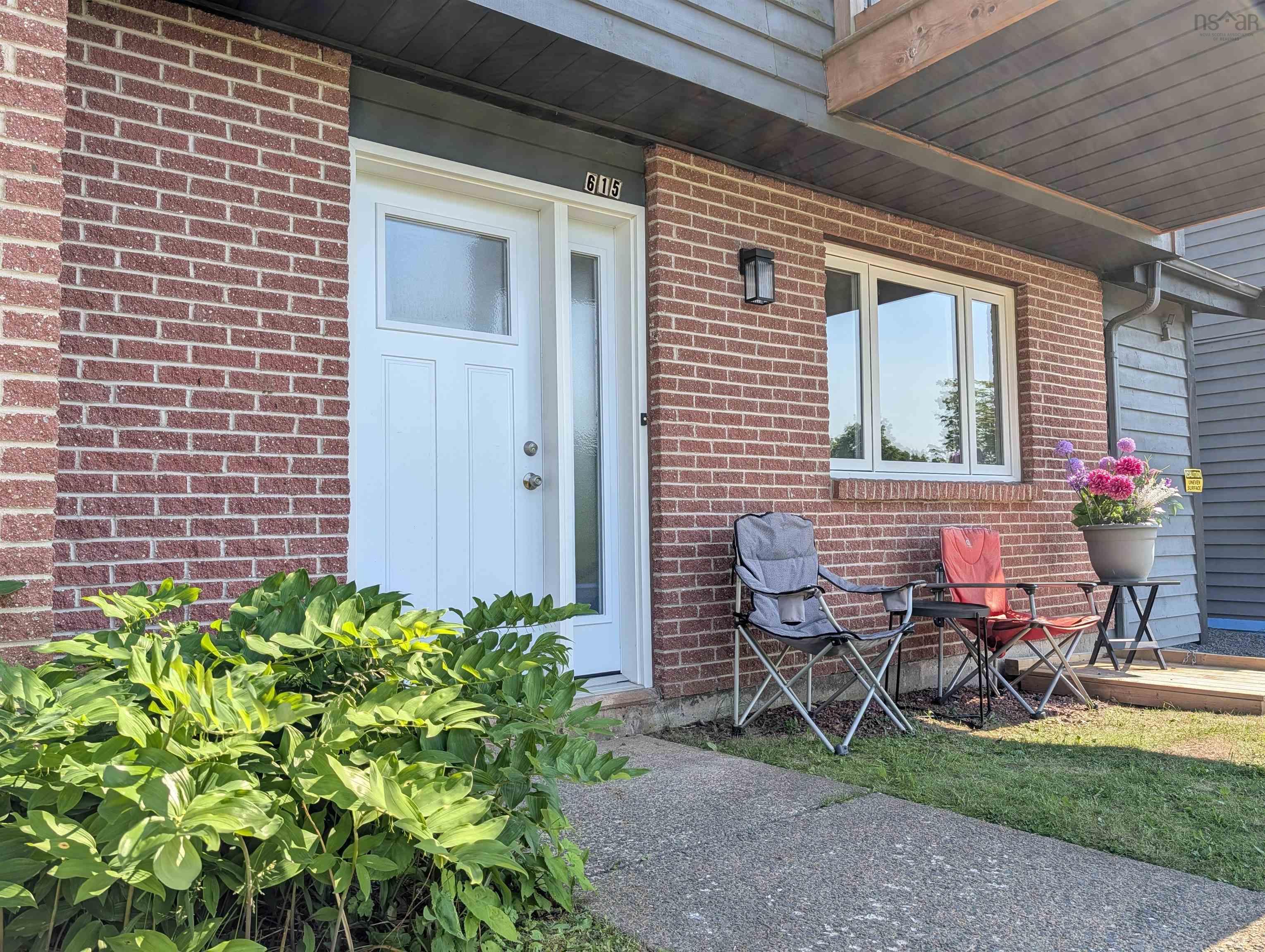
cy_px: 476
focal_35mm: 24
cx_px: 632
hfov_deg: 71.5
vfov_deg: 56.9
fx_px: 878
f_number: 1.68
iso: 20
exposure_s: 1/470
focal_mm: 6.9
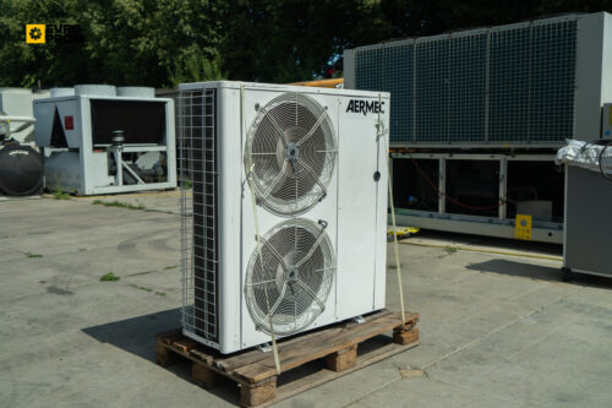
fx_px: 578
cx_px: 306
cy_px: 204
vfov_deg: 38.9
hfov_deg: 55.8
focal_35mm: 34
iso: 100
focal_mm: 34
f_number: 4
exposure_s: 1/320
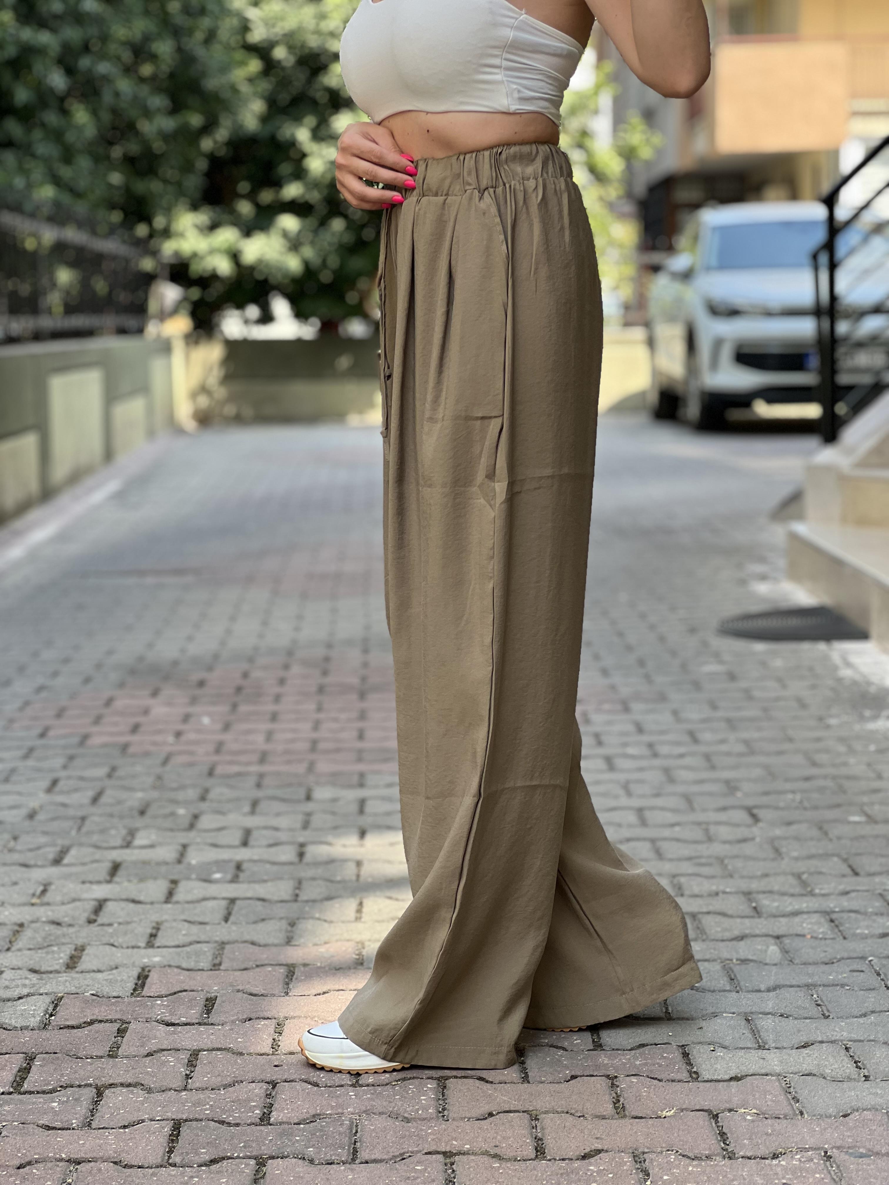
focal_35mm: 77
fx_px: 2637
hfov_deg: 19.1
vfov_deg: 25.3
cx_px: 444
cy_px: 592
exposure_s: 1/121
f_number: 2.8
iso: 32
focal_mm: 9
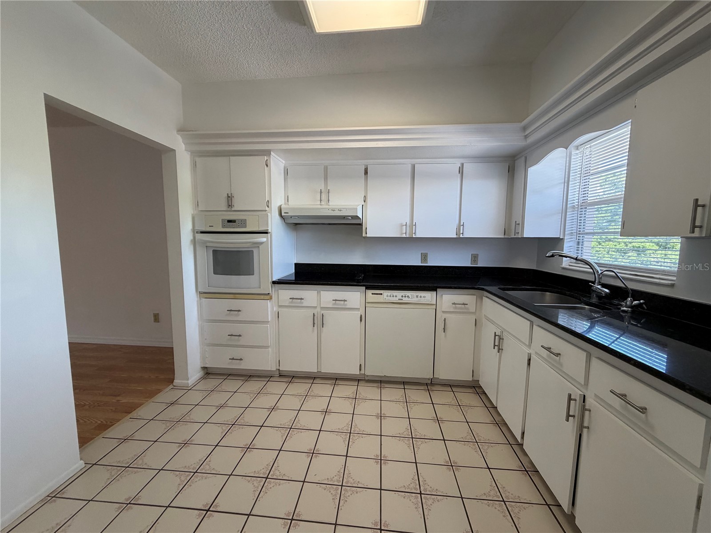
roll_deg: +0.3
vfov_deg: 85.7
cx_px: 356
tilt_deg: -5.6
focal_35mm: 14
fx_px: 288
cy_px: 266
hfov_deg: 102.1
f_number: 2.2
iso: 250
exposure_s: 1/120
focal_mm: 2.22
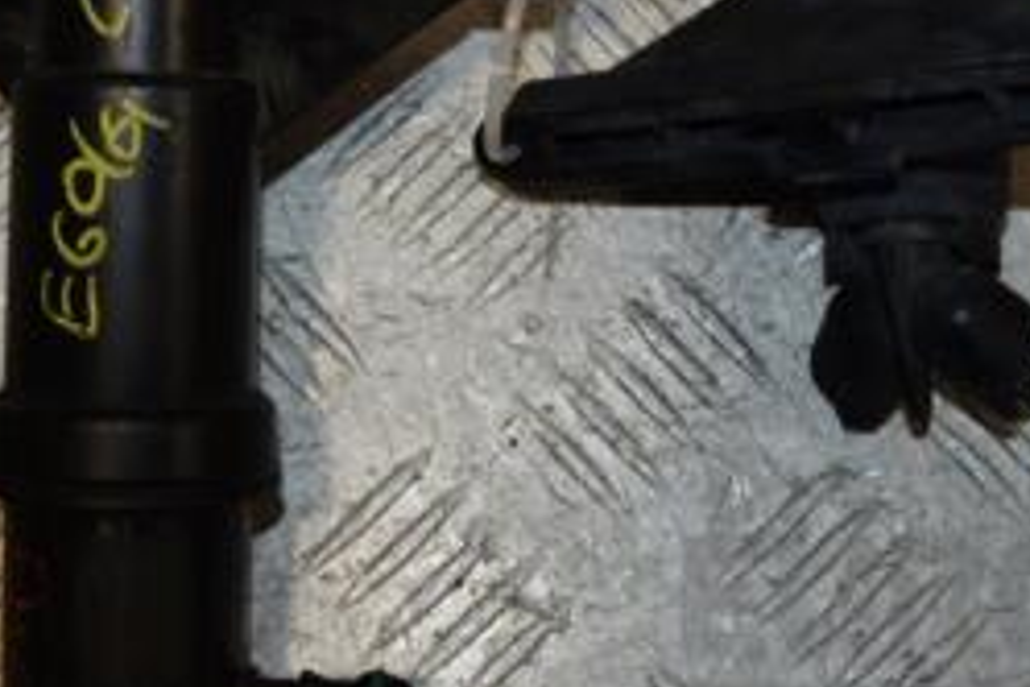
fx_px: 2689
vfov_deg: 14.4
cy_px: 46
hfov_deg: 21.7
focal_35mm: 94
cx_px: 604
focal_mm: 26
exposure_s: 1/200
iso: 800
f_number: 9
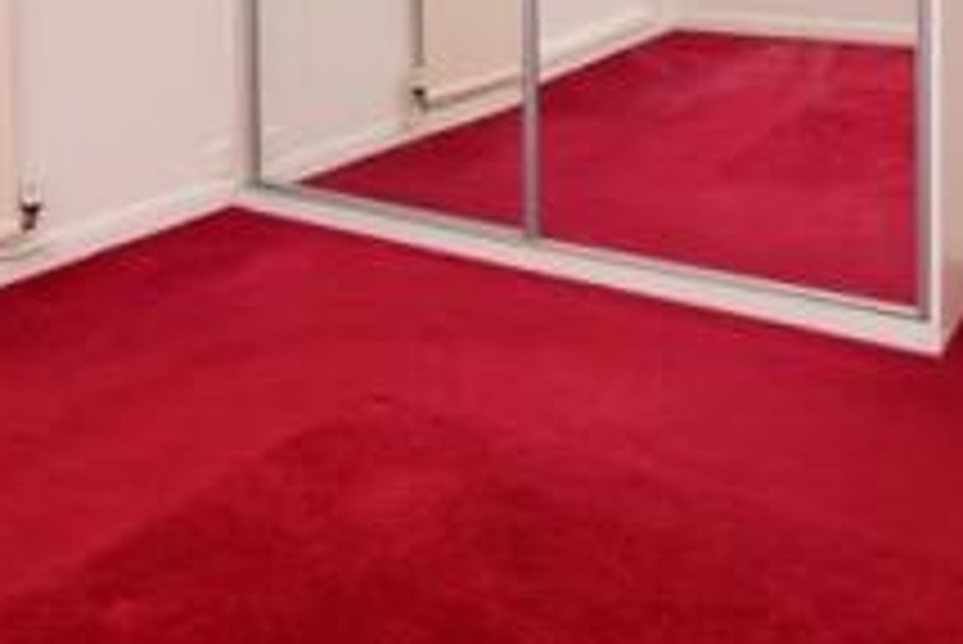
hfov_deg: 42.3
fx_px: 1231
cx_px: 338
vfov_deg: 25.8
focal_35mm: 46
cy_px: -151
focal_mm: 10
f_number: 7.1
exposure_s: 2.5
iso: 400
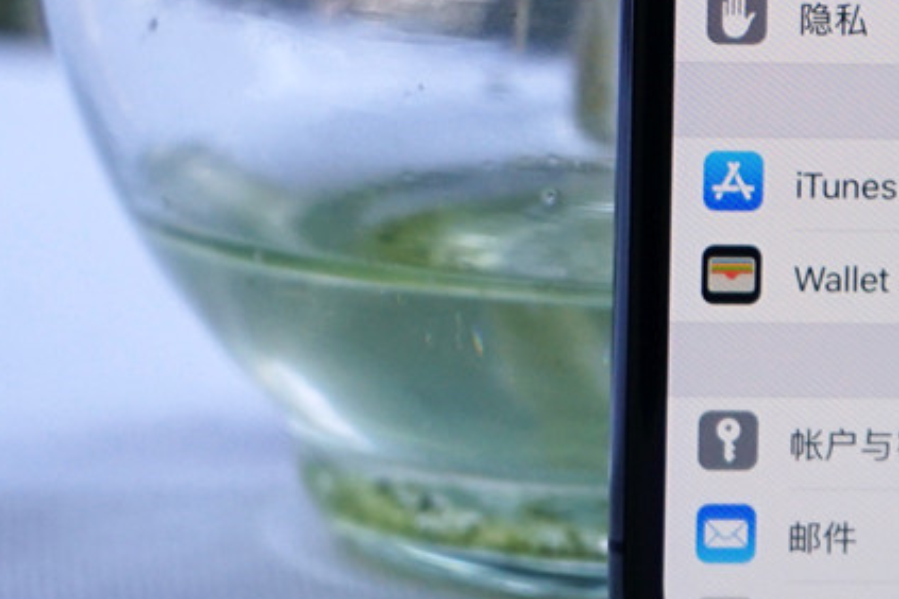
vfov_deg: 5.2
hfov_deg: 7.7
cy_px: -157
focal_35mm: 265
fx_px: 6617
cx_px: 908
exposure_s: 1/100
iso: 640
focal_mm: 70
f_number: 5.6
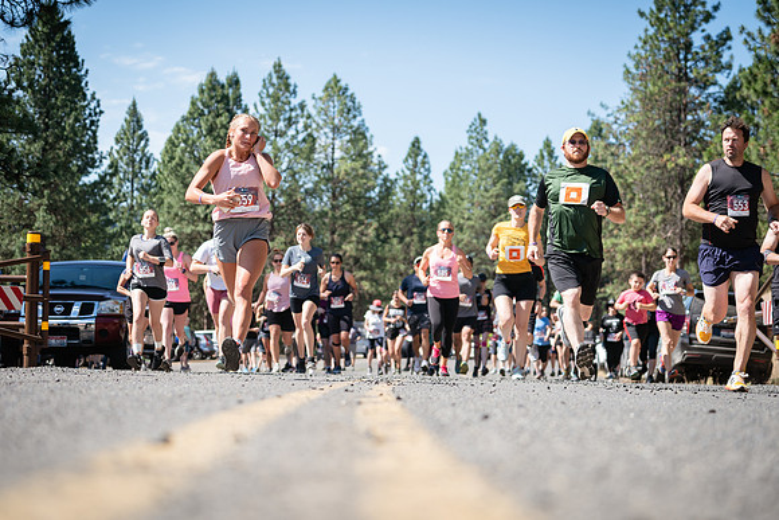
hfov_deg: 27.3
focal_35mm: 74
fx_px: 1602
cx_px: 390
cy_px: 260
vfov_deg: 18.4
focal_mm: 74
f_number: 4
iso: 100
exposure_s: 1/500
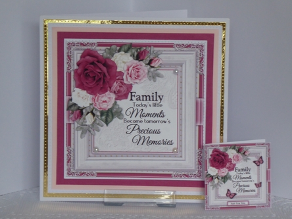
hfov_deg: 13.0
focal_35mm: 152
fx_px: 1282
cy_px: 110
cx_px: 145
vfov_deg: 9.8
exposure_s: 1/60
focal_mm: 24.2
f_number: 5.3
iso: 400
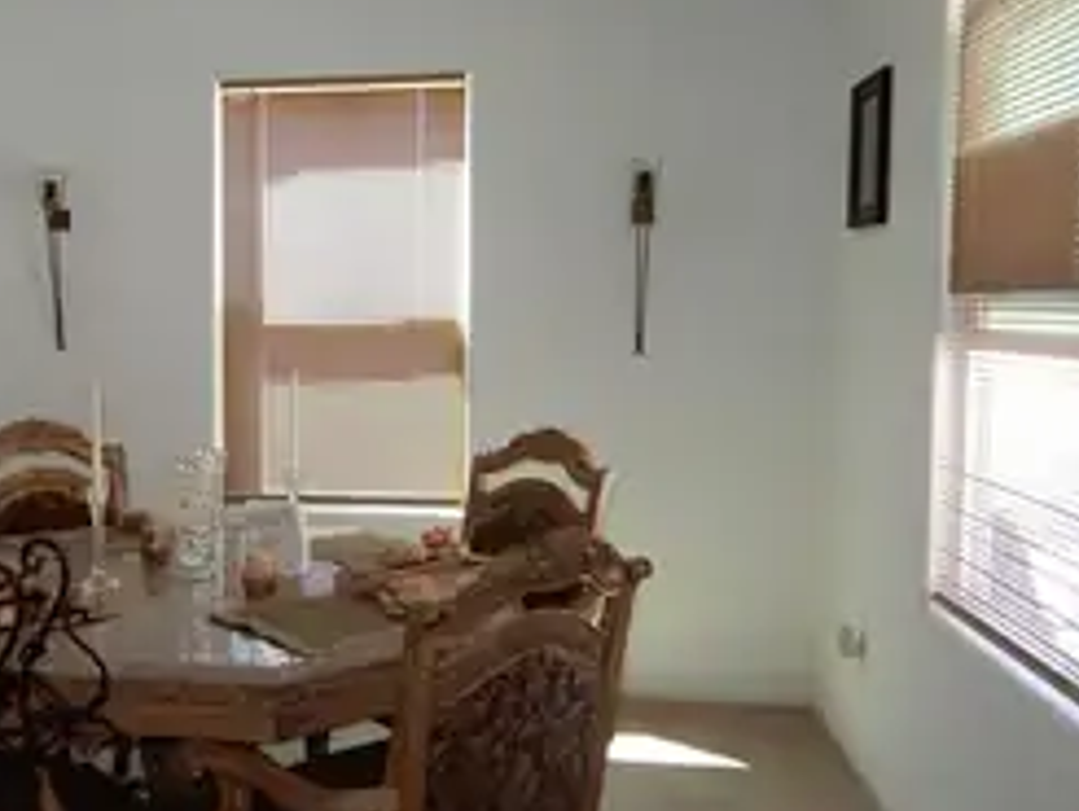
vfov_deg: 36.9
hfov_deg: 46.5
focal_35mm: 39
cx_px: 298
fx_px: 1217
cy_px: 395
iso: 100
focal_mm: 4.3
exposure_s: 1/30
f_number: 3.4
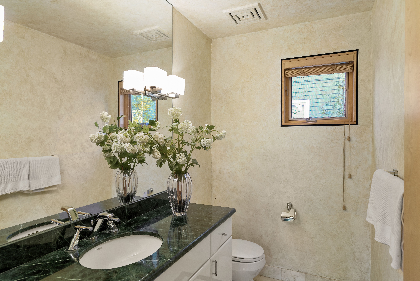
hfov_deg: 78.6
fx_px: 257
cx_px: 210
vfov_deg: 57.3
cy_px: 140
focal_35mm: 22
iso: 400
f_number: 7.1
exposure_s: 1/2
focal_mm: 22
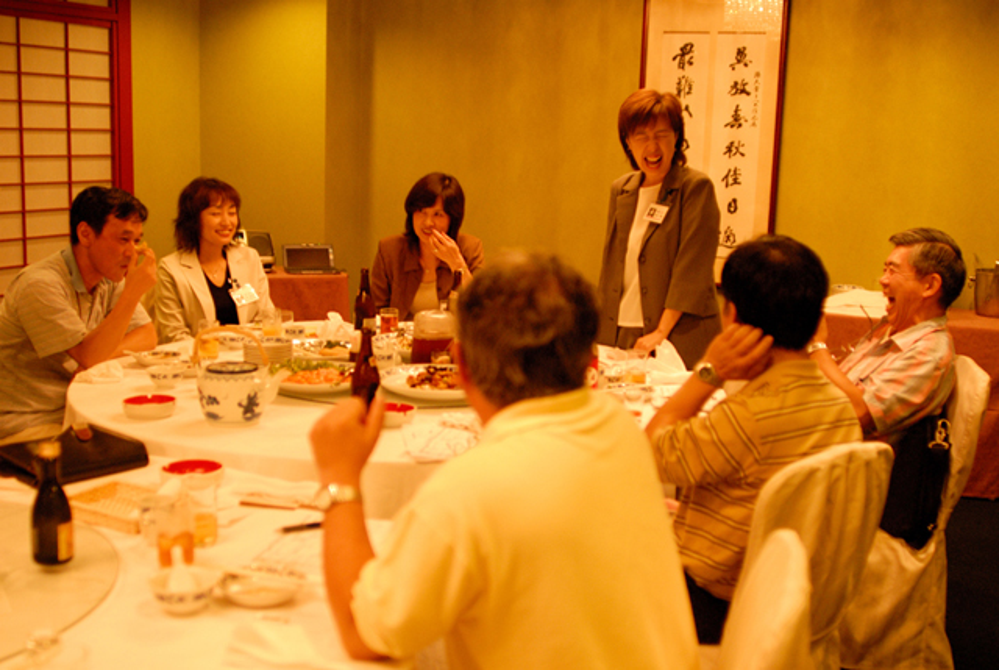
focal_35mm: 42
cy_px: 335
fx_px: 1167
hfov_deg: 46.3
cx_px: 500
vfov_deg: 32.0
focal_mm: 28
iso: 800
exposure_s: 1/90
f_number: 2
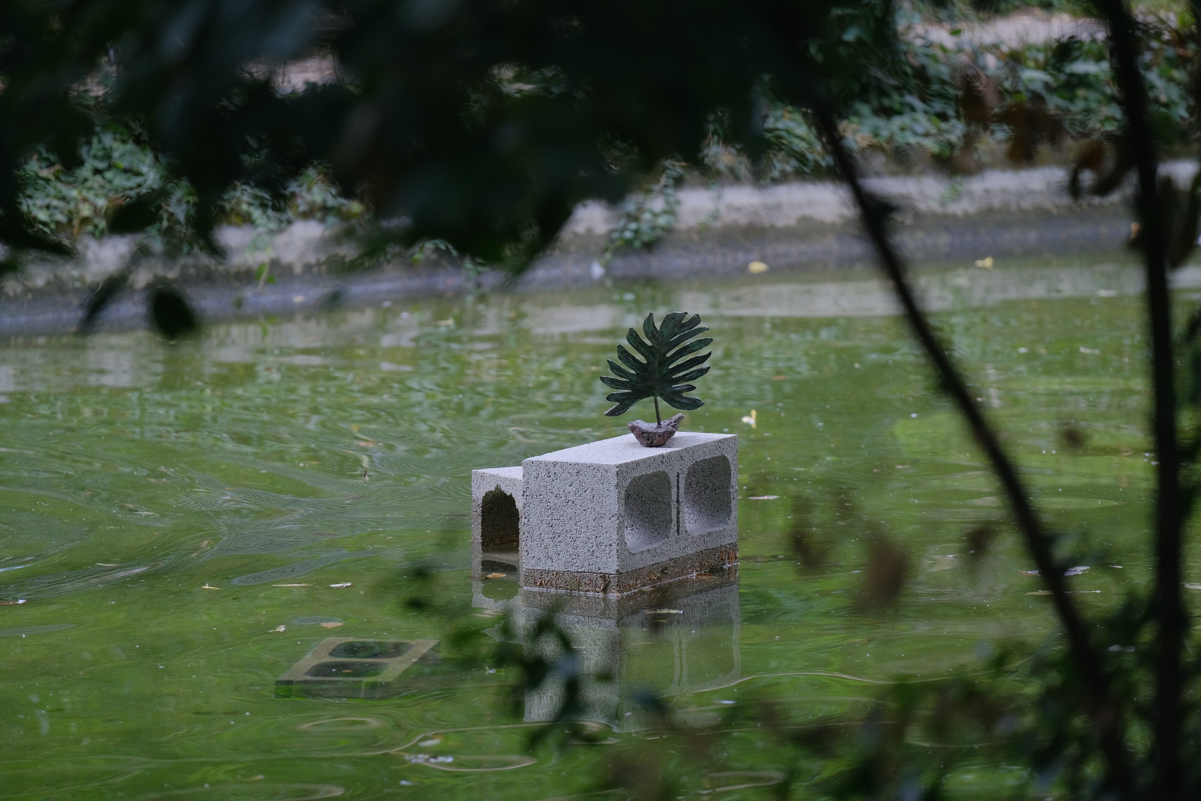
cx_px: 600
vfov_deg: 6.5
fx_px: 7006
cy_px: 400
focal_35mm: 210
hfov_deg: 9.8
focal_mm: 140
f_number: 3.6
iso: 320
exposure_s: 1/280
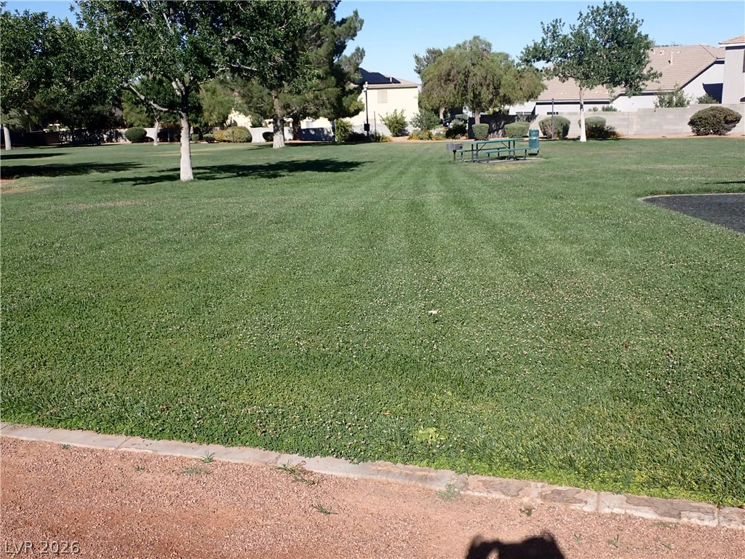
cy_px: 280
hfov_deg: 51.4
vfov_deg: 39.7
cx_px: 372
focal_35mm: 36
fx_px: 775
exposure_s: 1/125
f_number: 10
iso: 100
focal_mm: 6.37
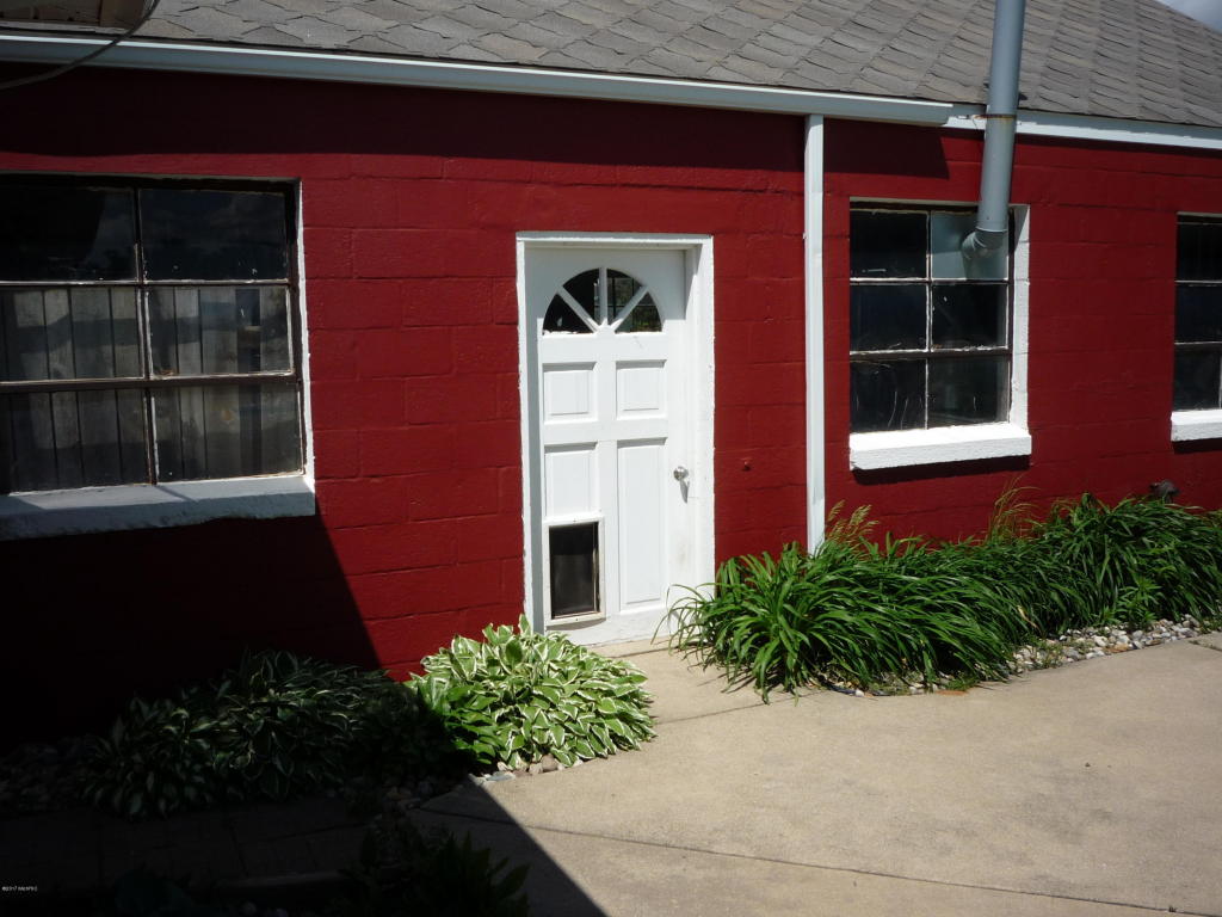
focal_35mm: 32
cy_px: 458
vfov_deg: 44.2
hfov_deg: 56.8
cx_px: 611
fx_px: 1130
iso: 100
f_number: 5.6
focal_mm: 5.2
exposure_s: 1/640
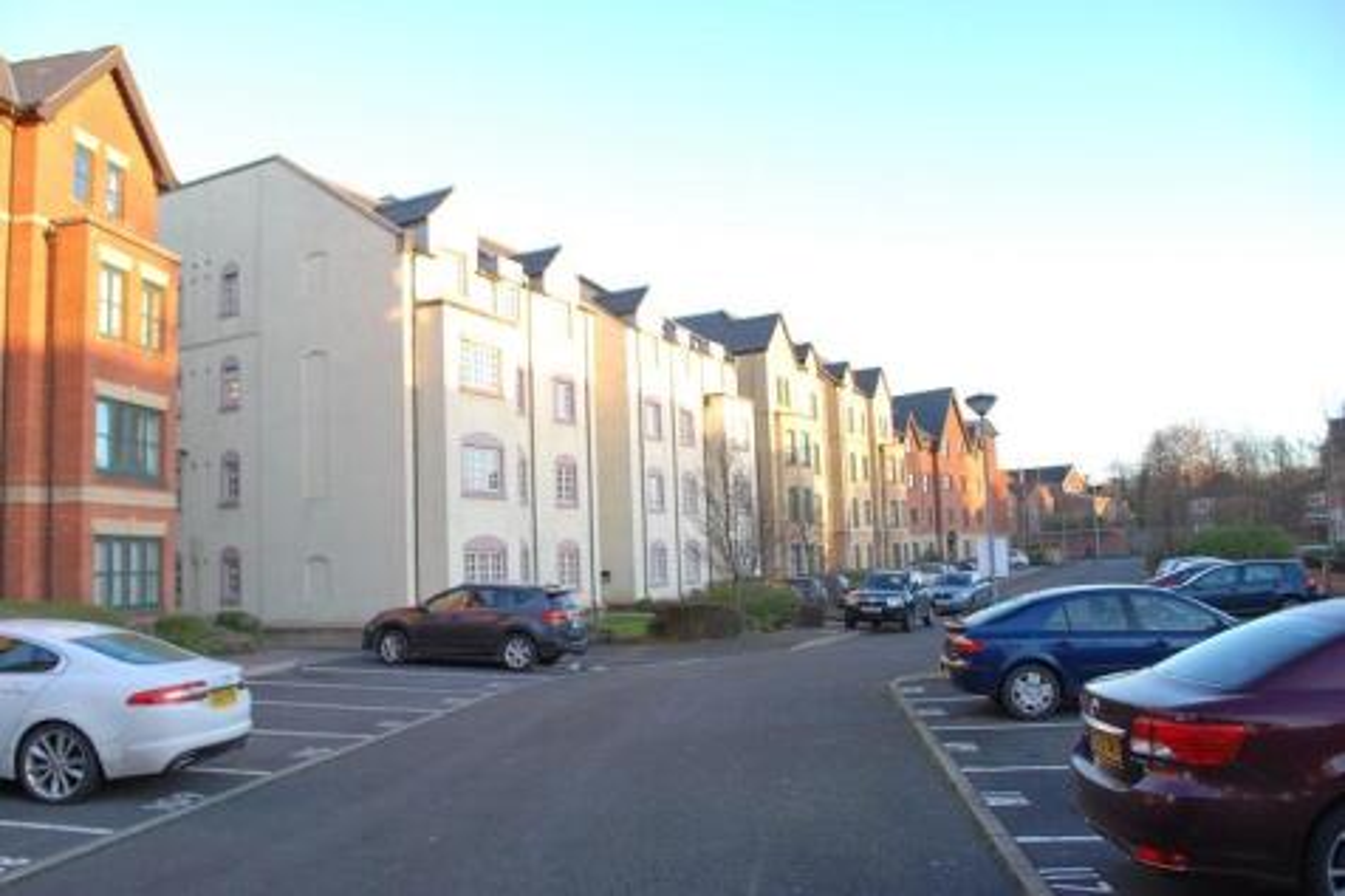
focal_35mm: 27
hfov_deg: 67.4
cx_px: 672
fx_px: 1008
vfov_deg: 47.9
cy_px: 448
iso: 200
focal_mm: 18
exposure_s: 1/40
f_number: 5.6
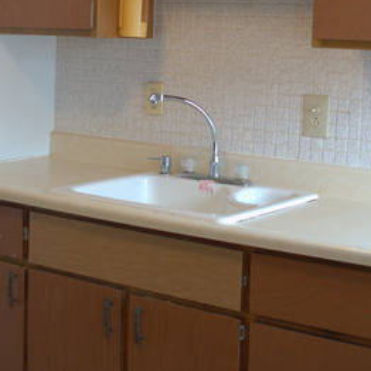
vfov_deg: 24.5
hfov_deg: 24.6
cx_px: 203
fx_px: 849
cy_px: 118
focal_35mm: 70
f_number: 4.5
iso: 400
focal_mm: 30
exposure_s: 1/15
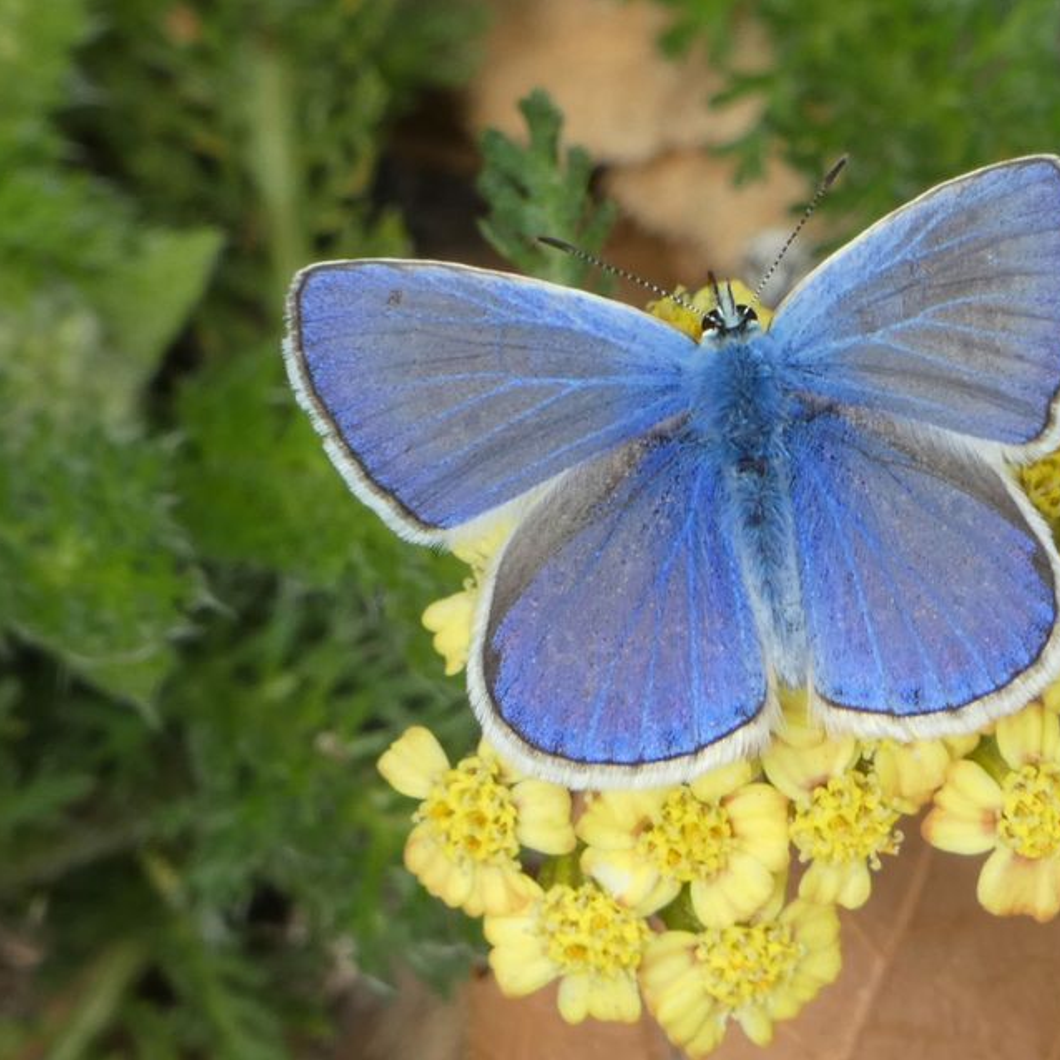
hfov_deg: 3.7
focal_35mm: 473
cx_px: 699
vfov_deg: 3.7
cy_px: 530
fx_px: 16387
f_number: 5.6
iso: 80
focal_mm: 71.7
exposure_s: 1/80
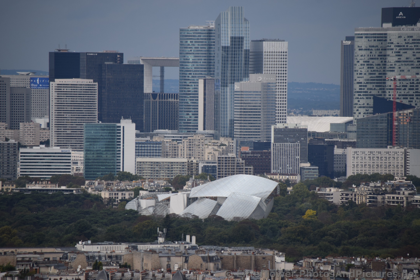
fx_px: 4375
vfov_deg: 3.7
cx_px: 210
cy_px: 140
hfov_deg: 5.5
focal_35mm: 375
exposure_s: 1/800
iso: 200
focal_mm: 250
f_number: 7.1
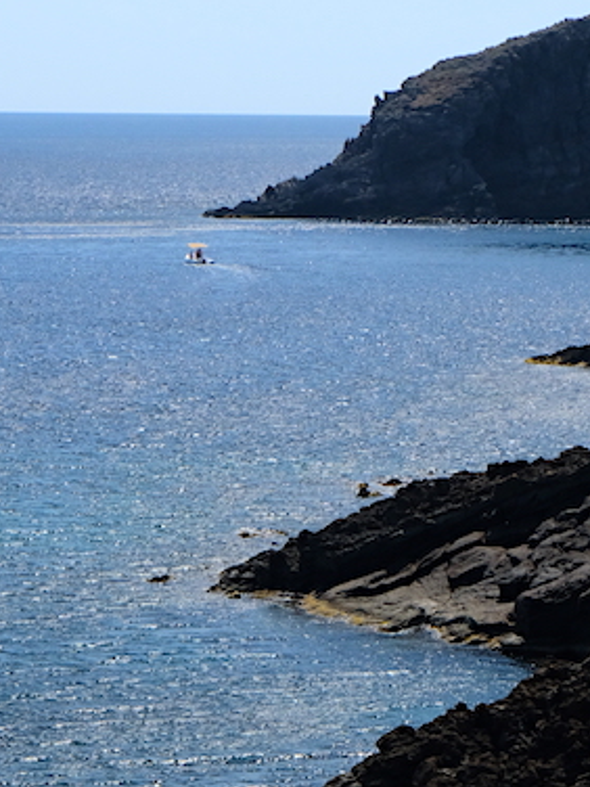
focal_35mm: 191
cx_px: 328
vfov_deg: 10.3
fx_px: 4341
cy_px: 525
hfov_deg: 7.8
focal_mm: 55
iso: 800
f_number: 14
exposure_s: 1/240
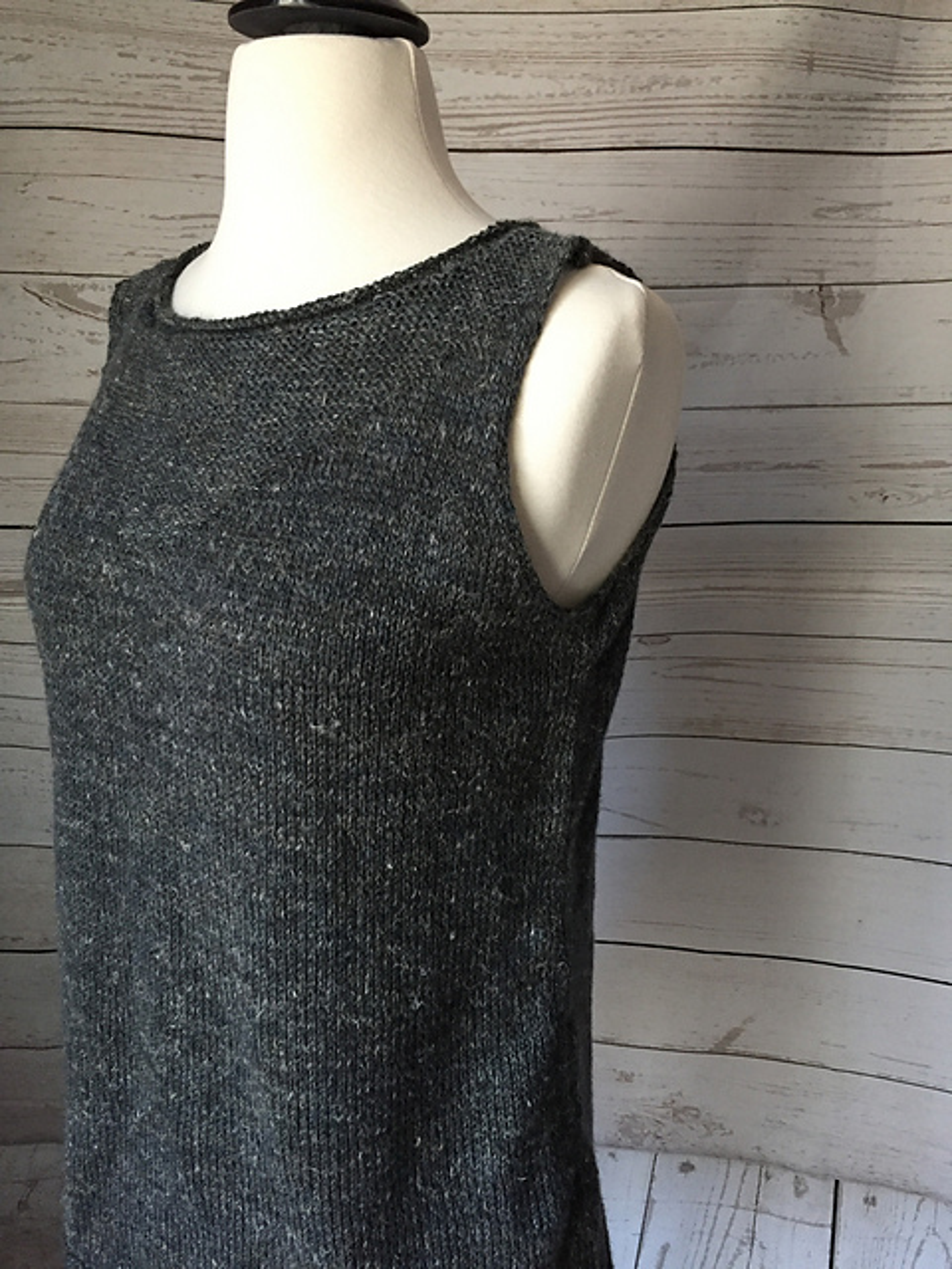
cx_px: 476
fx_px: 1063
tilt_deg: -16.1
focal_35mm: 29
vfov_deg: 61.7
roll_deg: +0.0
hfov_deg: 48.2
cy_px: 634
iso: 200
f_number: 2.2
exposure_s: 1/30
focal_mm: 4.15
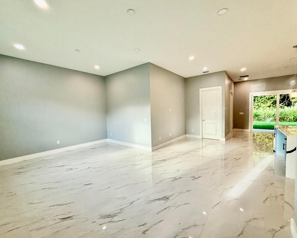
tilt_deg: -2.6
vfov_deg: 84.0
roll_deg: +1.4
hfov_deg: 96.8
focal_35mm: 15
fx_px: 132
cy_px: 118
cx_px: 150
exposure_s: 1/120
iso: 50
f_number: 2.2
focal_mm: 2.22
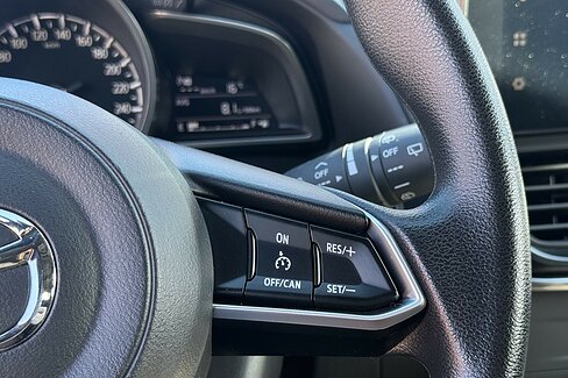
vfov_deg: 24.1
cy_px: 237
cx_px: 318
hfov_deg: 35.6
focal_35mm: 56
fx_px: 883
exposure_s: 1/133
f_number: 1.78
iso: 160
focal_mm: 6.76
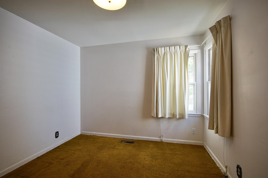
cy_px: 89
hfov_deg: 96.7
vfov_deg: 73.7
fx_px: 119
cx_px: 134
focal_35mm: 16
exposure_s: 1/160
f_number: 4
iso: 500
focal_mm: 11
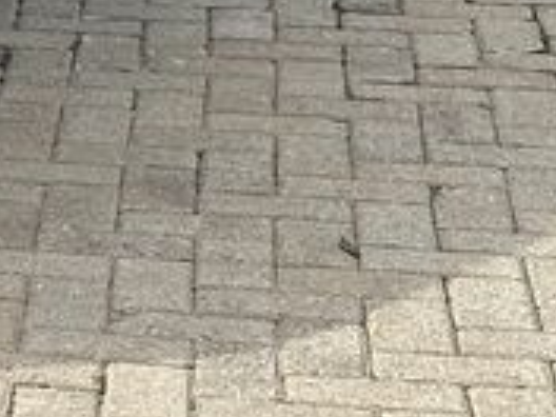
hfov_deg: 8.4
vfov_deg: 6.5
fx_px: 3550
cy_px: -471
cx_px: -629
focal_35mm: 221
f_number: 1.78
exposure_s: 1/2358
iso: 64
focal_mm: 6.86
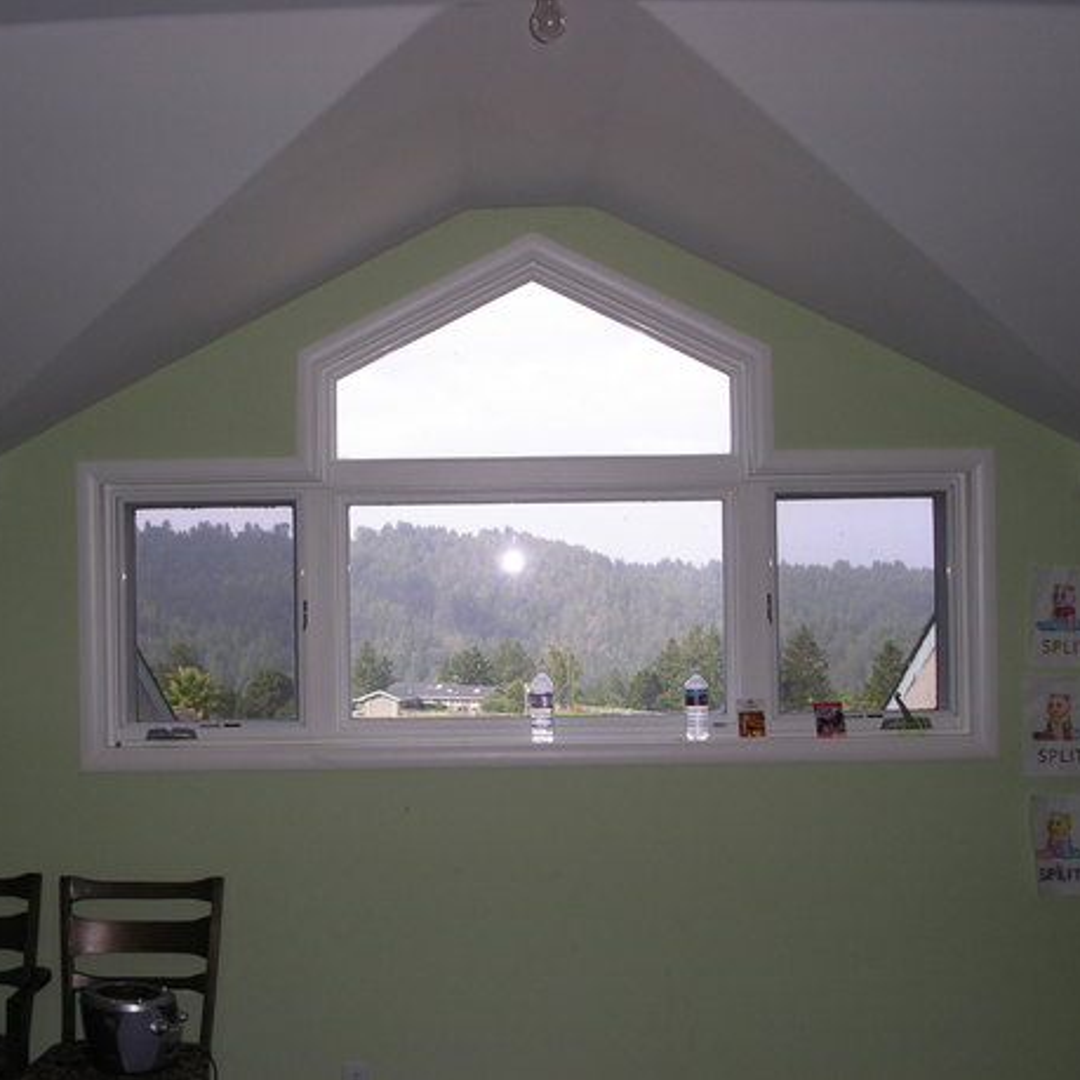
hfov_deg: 37.5
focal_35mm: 45
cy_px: 540
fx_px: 1588
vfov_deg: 37.6
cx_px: 481
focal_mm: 7.8
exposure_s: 1/750
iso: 100
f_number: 2.8
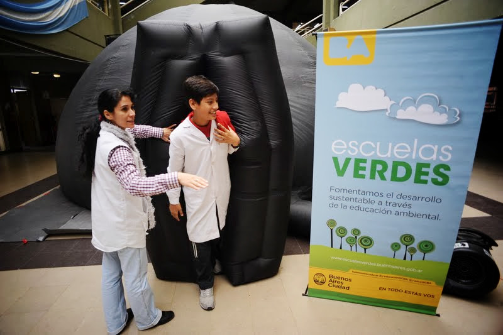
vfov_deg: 61.9
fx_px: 279
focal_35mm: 20
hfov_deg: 84.0
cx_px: 252
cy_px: 168
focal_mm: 20
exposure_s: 1/80
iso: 400
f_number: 4
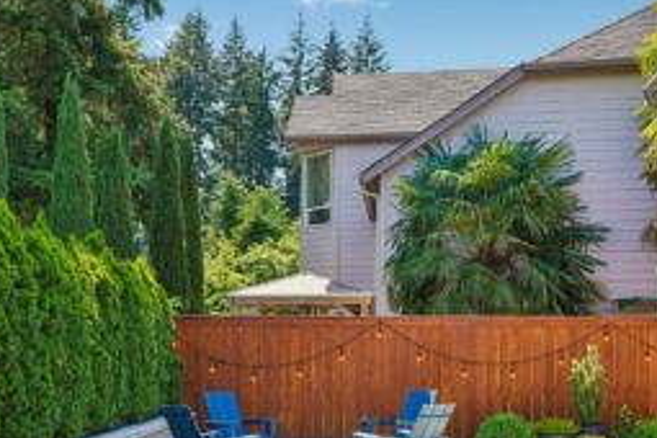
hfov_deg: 35.9
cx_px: 229
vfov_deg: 24.3
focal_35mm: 55
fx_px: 1004
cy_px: 336
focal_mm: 35
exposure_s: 1/80
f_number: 8
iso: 400
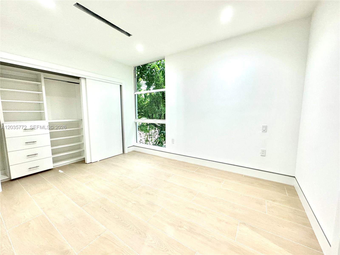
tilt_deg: -6.3
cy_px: 128
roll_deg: +0.8
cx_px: 170
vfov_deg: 85.7
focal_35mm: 14
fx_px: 138
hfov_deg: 102.1
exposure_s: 1/120
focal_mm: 2.22
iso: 250
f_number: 2.2
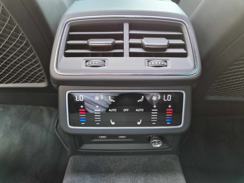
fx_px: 162
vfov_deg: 58.9
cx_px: 122
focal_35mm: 23
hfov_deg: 73.9
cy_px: 92
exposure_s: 1/66
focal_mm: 5.4
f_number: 1.8
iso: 80
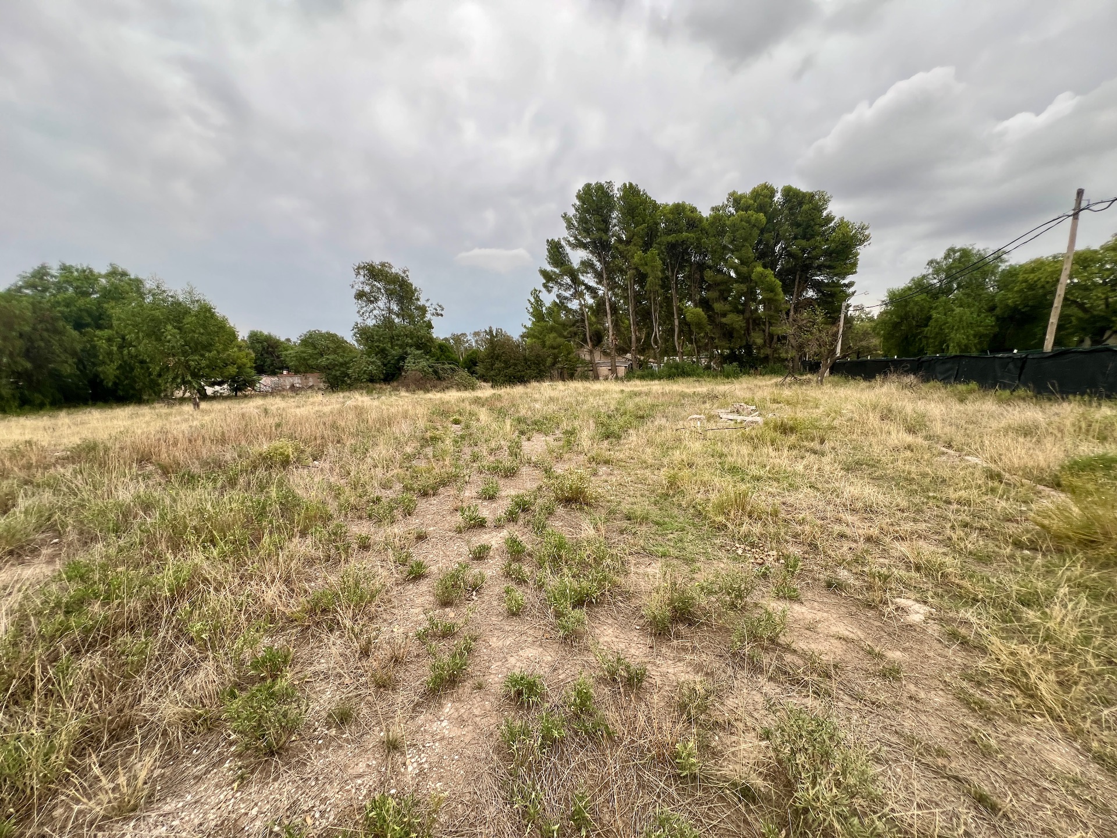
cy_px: 419
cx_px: 558
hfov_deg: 106.2
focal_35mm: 13
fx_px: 419
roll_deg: +0.8
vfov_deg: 89.9
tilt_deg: -6.2
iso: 32
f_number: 1.8
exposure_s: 1/268
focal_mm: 1.57
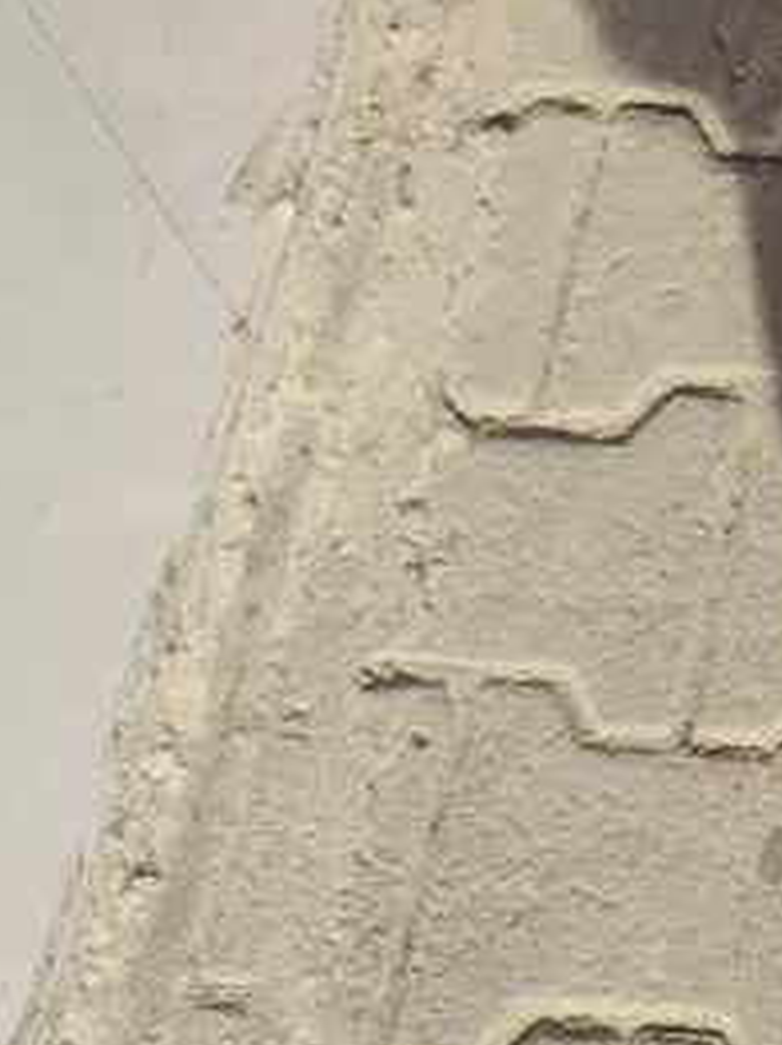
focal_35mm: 120
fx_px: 3620
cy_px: -764
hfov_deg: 11.5
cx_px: 1400
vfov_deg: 14.6
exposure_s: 1/552
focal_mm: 6.14
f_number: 1.65
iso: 50
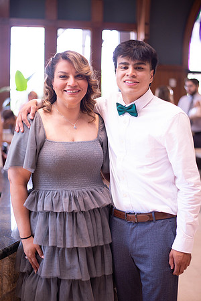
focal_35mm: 50
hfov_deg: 27.0
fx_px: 419
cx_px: 100
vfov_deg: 39.6
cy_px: 150
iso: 320
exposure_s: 1/250
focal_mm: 50
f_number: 1.8
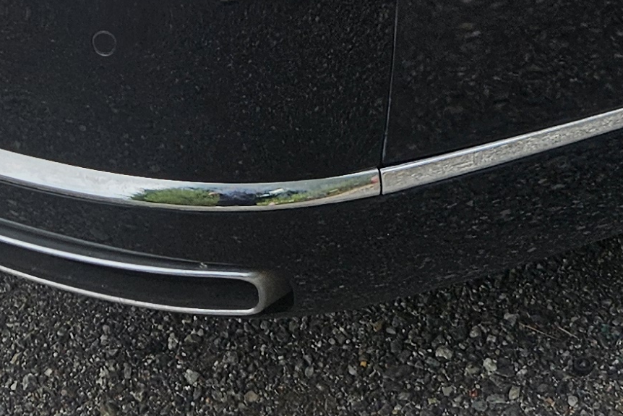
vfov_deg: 10.8
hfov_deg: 18.1
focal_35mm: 111
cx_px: 551
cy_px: -521
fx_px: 1921
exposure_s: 1/1222
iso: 25
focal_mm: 5.4
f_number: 1.8
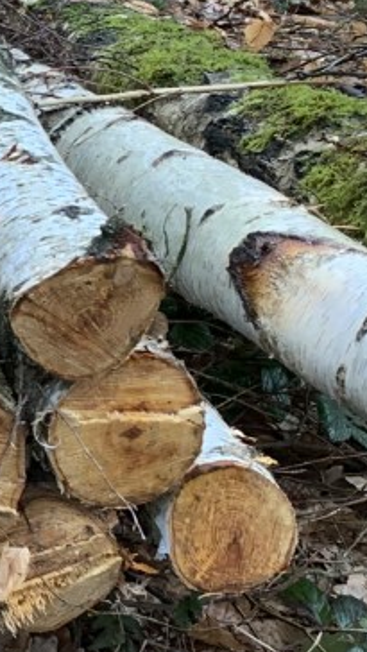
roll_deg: +0.6
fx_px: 1936
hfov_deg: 9.4
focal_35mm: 112
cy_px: 294
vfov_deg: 19.1
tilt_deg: -27.7
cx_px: -571
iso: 125
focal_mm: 4.25
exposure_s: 1/60
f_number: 1.8
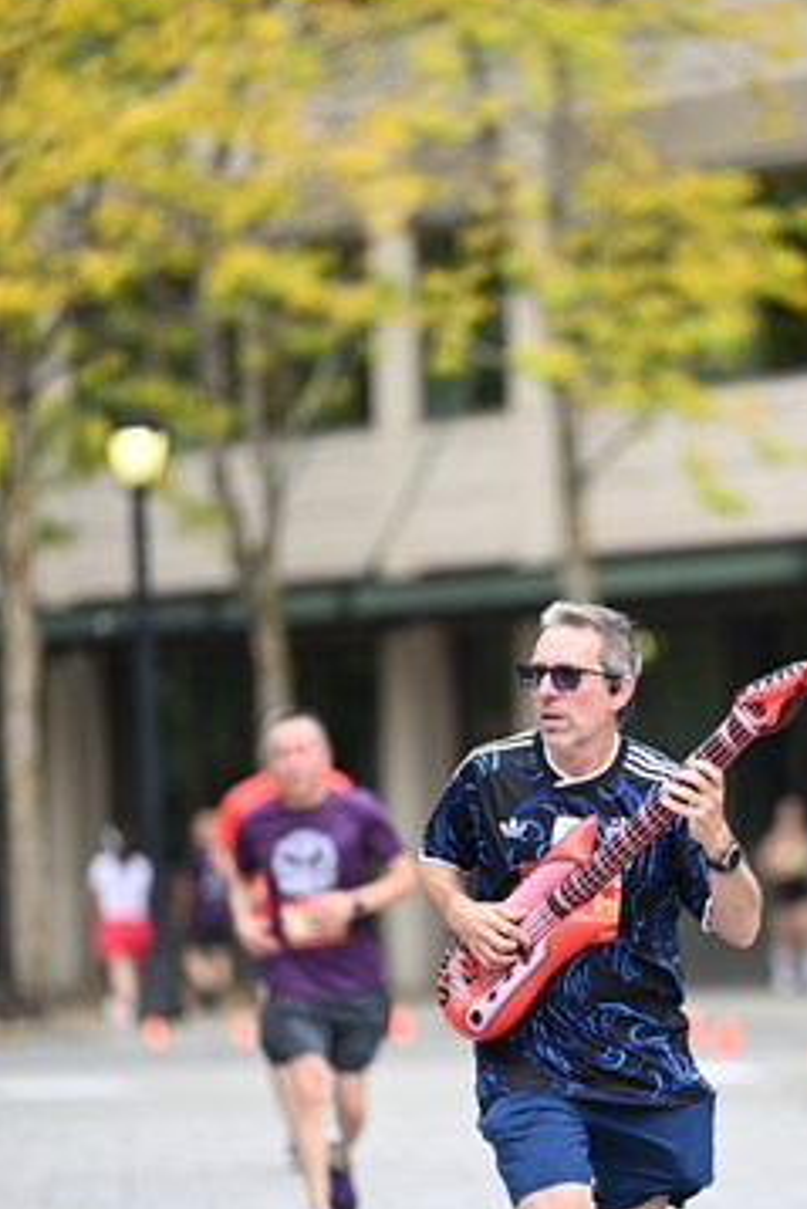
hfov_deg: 4.5
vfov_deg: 6.7
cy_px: 770
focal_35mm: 307
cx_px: 616
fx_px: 10312
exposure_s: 1/1600
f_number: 2.8
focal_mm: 200
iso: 640
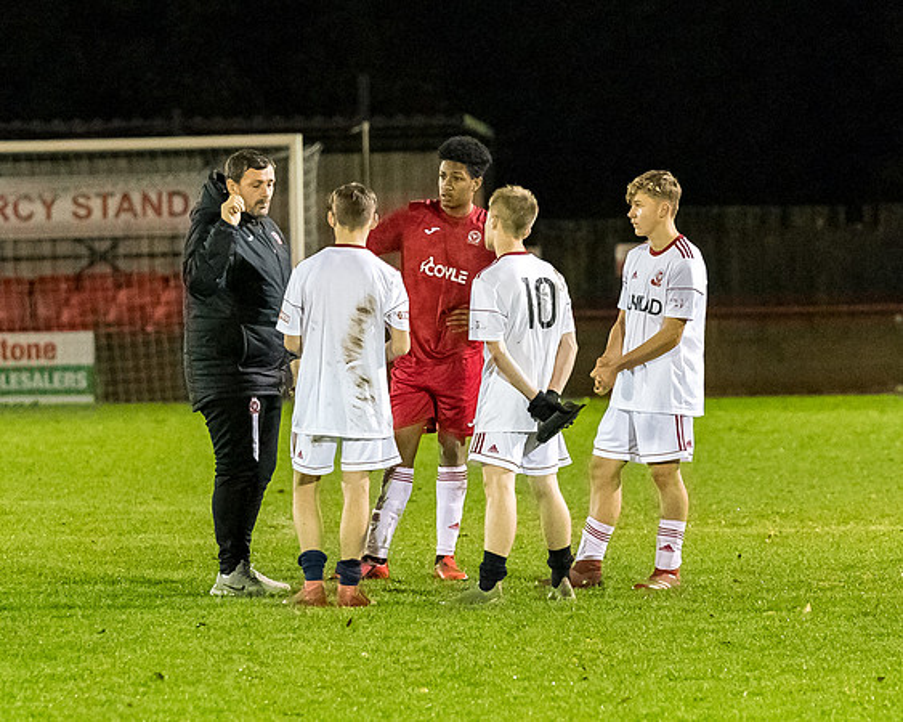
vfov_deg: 3.8
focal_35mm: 411
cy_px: 366
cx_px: 392
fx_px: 10979
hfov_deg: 4.7
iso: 6400
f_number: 4
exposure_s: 1/400
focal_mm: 200
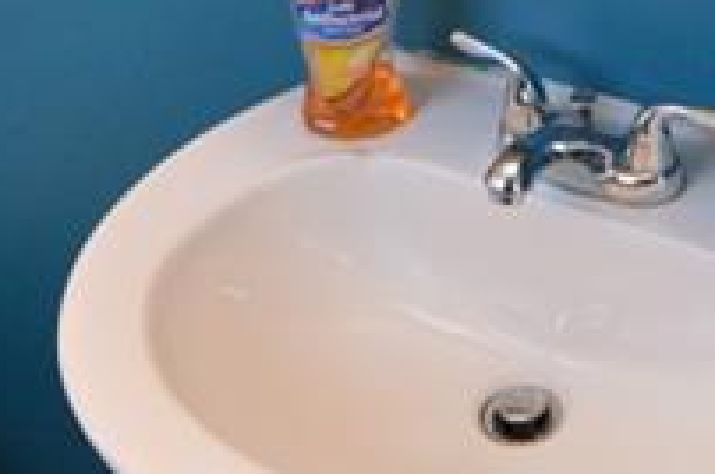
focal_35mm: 76
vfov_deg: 15.7
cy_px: -333
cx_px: 715
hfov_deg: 25.4
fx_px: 1507
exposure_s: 1/60
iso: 1000
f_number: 3.5
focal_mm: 10
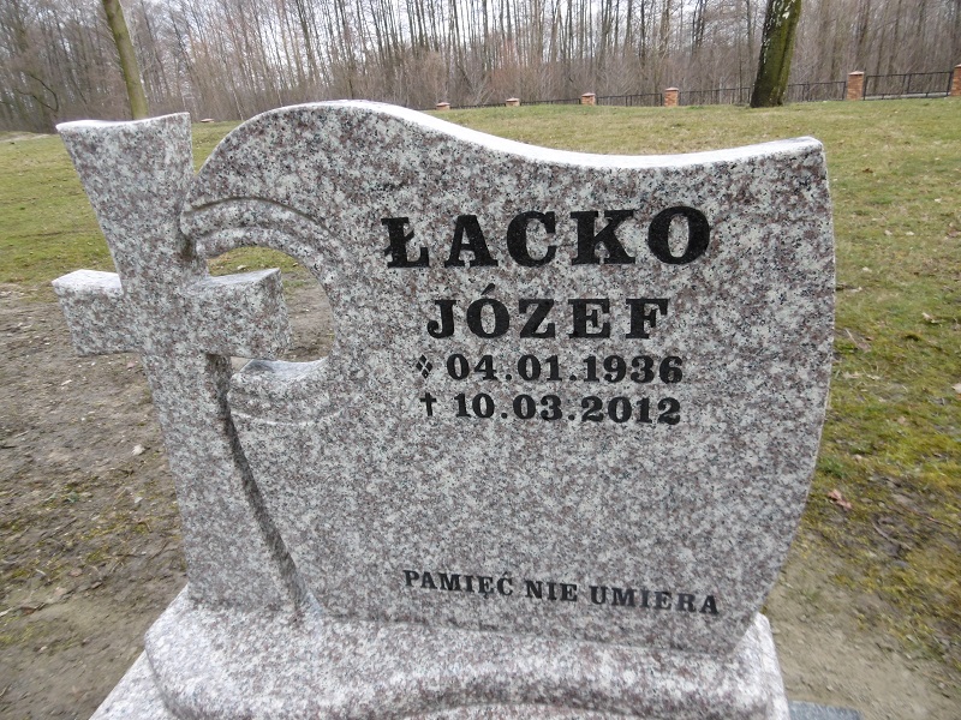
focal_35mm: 24
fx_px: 666
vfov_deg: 56.8
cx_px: 480
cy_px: 360
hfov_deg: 71.6
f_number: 3.1
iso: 100
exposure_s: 1/160
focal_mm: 4.3
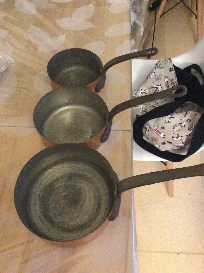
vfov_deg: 56.9
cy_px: 136
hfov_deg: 44.1
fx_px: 252
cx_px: 102
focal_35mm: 32
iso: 800
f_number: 2.4
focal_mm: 3.3
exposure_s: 1/17
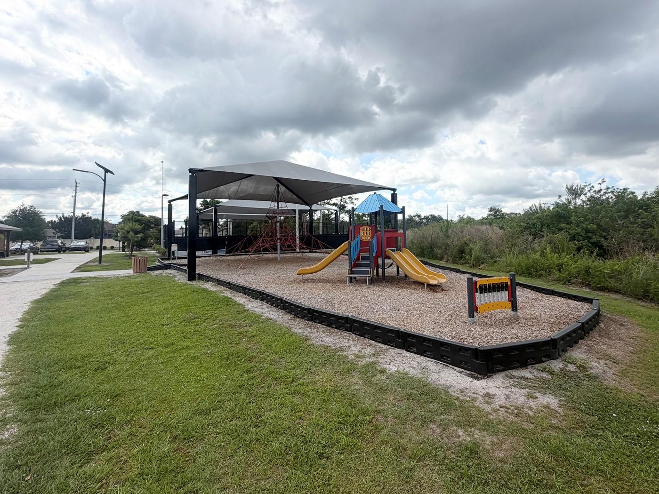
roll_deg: +1.4
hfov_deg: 94.5
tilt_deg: +3.5
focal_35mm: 16
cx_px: 342
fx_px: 305
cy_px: 219
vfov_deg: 77.8
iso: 20
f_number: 2.2
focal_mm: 2.22
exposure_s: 1/928
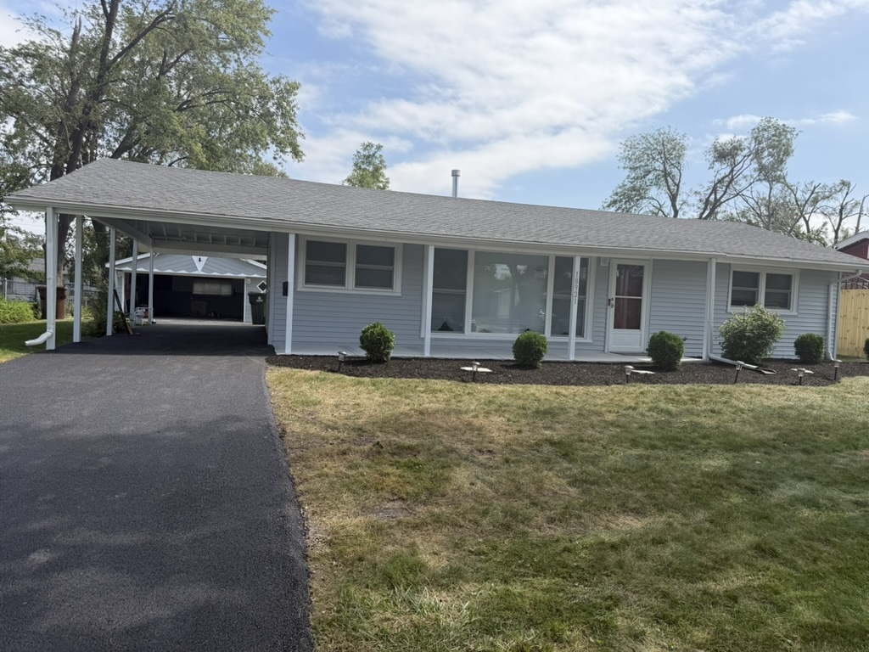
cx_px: 434
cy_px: 326
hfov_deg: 71.6
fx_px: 602
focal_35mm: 24
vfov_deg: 56.8
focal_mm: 6.76
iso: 80
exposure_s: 1/4405
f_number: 1.78
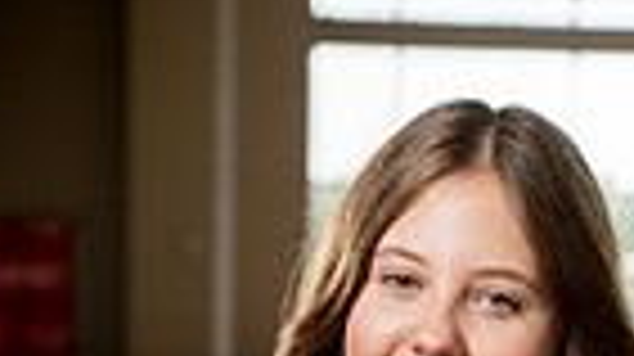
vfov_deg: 5.2
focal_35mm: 224
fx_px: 3762
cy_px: 906
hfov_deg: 9.6
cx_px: 409
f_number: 4.5
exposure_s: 1/250
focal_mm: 67
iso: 250
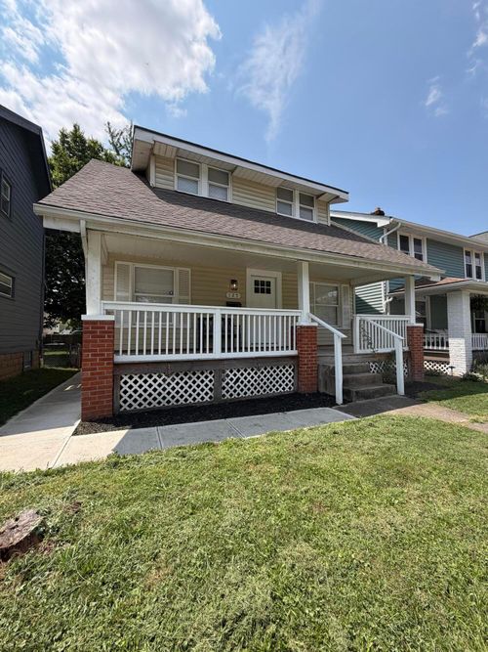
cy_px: 326
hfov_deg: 85.7
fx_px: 263
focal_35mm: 14
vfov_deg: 102.1
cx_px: 244
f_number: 2.2
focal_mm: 2.22
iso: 32
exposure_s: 1/1001
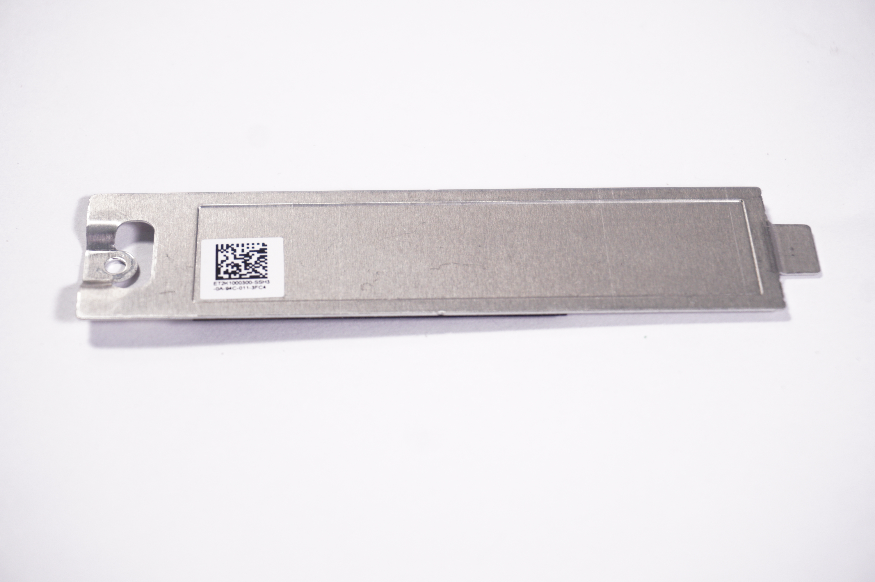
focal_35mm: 75
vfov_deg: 18.1
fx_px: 1821
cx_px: 438
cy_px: 291
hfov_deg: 27.0
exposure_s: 1/200
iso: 640
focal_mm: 50
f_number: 5.6
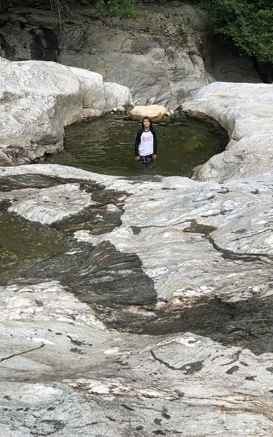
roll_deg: +1.5
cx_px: 140
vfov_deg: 33.5
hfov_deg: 21.3
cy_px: 217
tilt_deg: -23.5
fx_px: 726
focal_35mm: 61
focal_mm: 6.6
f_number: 2.8
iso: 20
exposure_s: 1/134
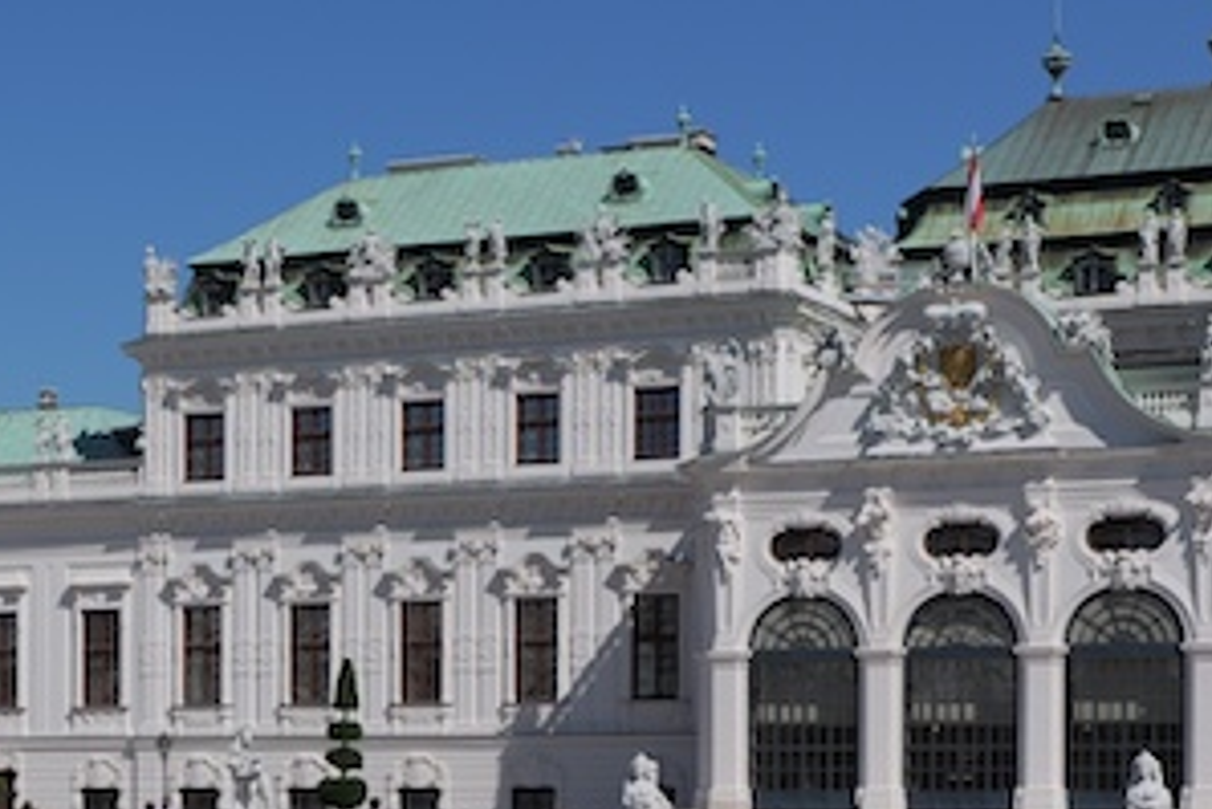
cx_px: -41
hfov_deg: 19.0
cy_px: 811
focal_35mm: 104
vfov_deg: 13.0
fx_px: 3503
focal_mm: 30
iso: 100
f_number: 9
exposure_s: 1/400
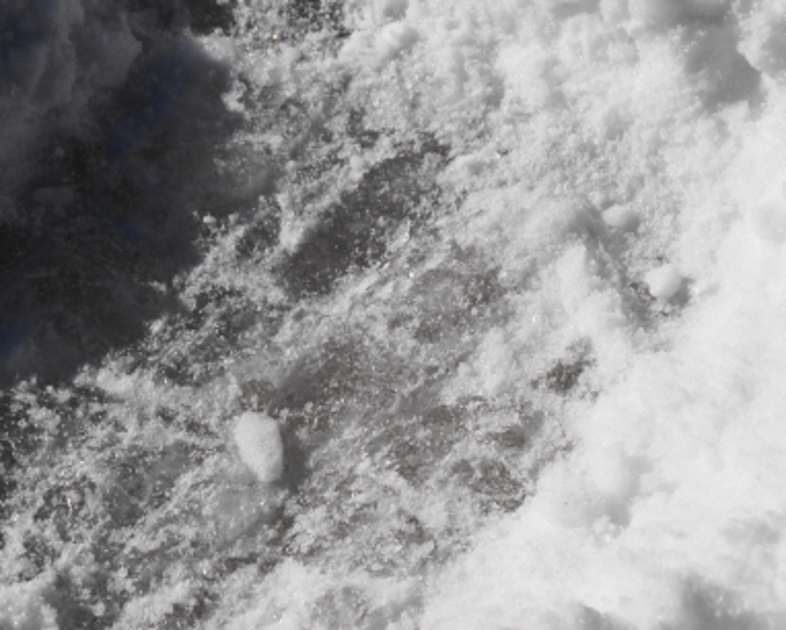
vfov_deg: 4.2
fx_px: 8565
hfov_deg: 5.3
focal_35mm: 368
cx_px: 211
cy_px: 313
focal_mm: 100
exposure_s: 1/400
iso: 100
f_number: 8
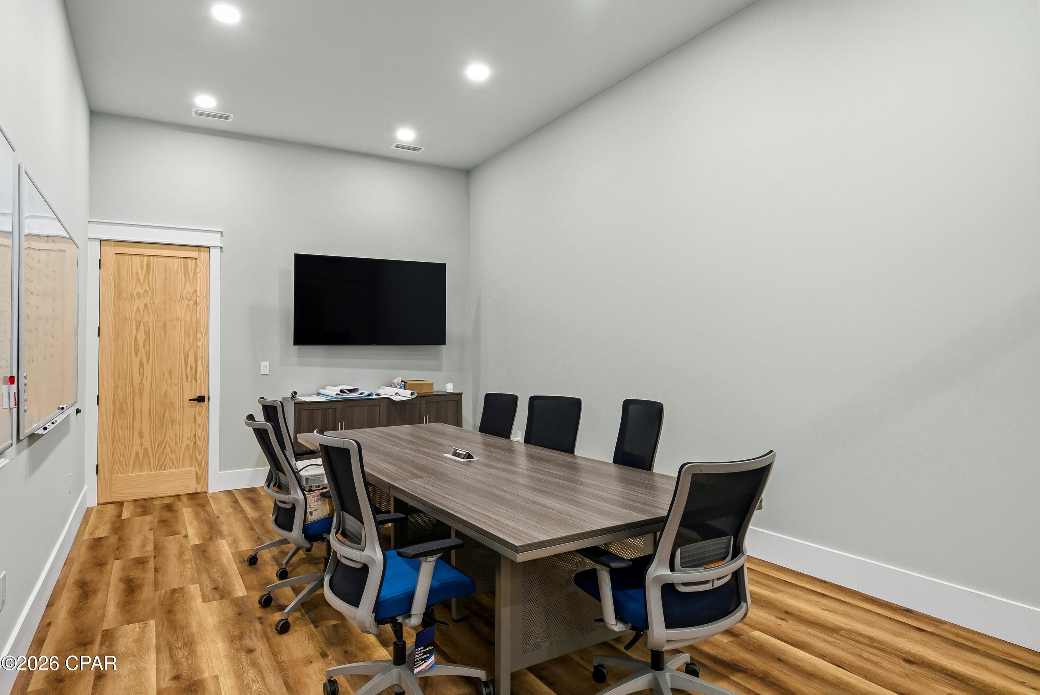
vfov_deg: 62.0
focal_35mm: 20
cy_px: 348
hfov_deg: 83.9
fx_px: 578
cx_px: 520
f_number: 8
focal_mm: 20
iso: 400
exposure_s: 1/50
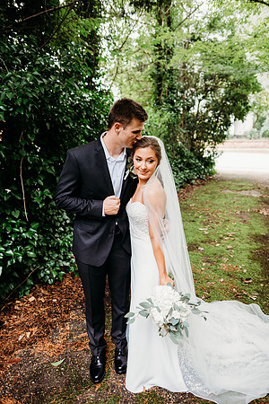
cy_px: 202
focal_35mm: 24
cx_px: 134
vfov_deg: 73.7
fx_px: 269
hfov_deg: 53.1
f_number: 2.5
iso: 250
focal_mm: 24
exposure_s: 1/160
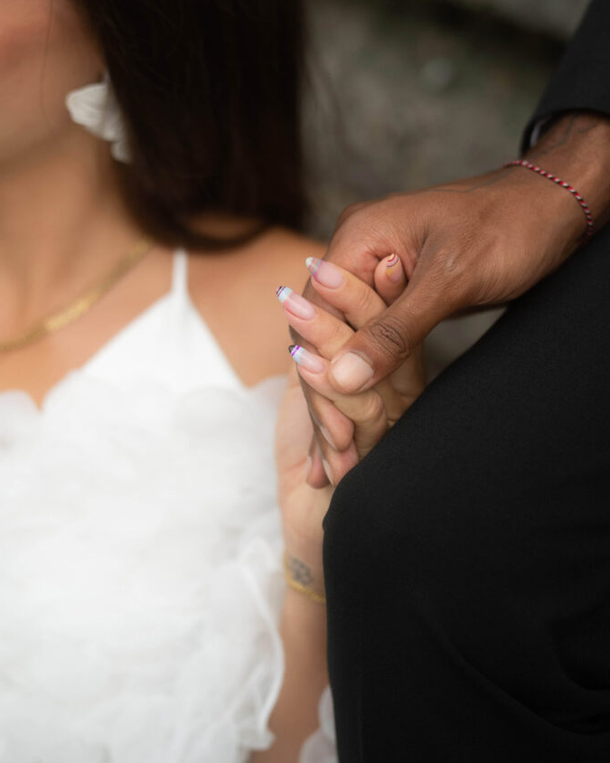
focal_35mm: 74
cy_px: 325
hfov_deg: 20.7
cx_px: 304
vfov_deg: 25.7
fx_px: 1670
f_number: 2.4
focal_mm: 65
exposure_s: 1/1000
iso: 500
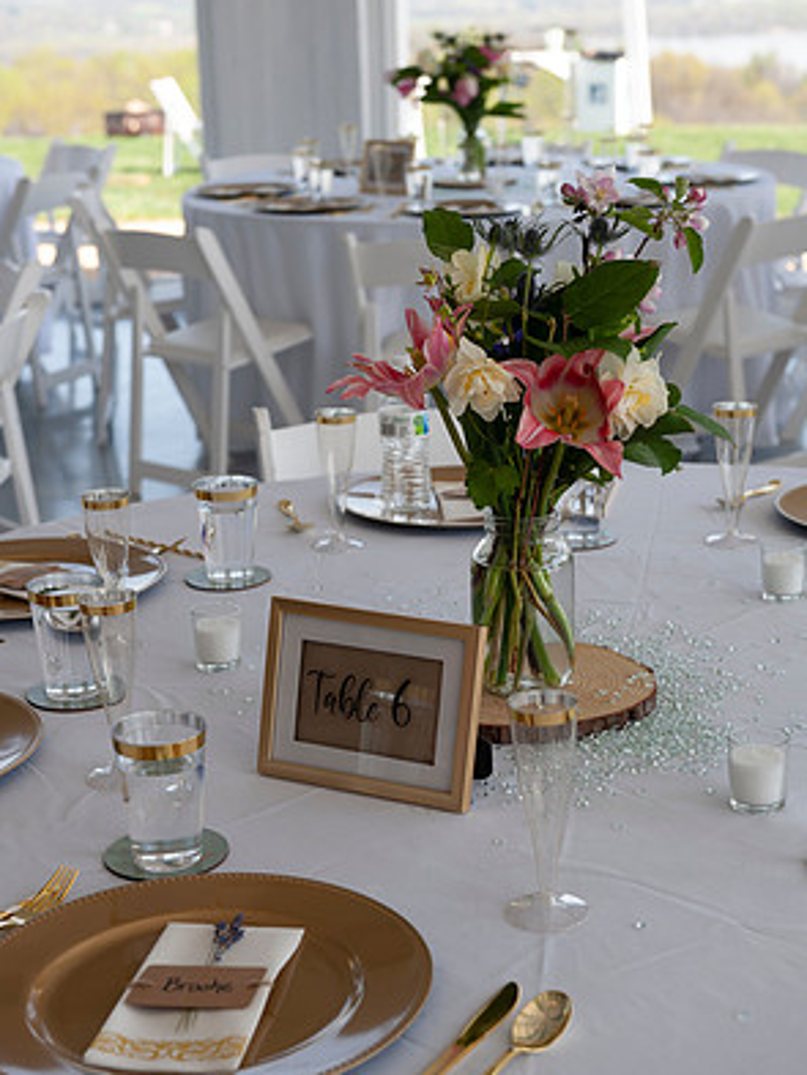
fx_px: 2050
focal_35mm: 66
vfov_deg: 29.4
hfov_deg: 22.3
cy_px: 558
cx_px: 406
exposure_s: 1/200
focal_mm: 60
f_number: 5.6
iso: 125
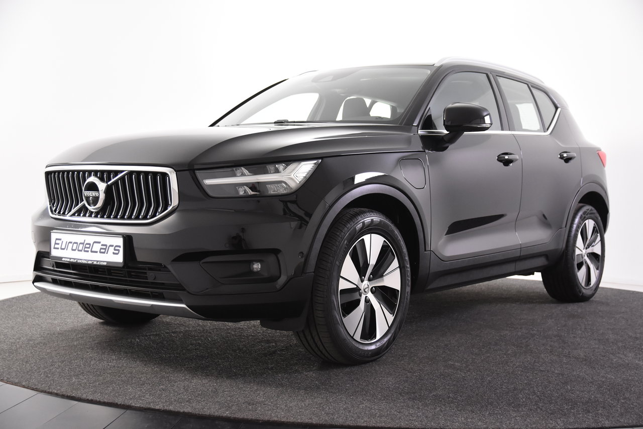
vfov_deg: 28.9
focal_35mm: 46
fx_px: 830
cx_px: 322
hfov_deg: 42.3
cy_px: 214
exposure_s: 1/60
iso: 1600
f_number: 4
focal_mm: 31
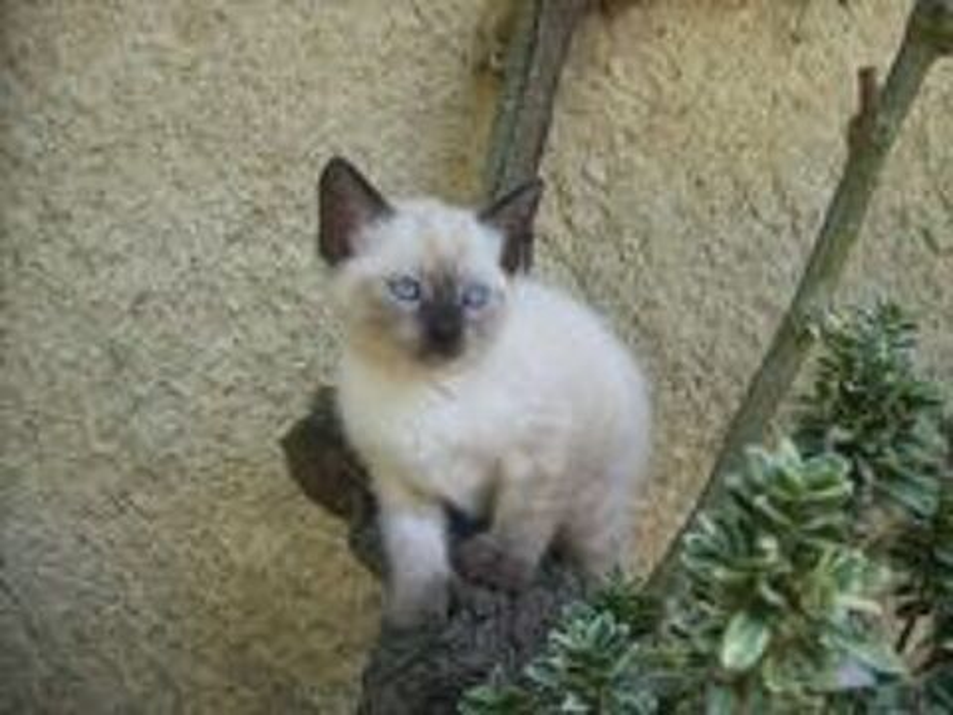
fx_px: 991
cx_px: 476
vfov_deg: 39.7
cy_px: 358
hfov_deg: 51.4
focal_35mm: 36
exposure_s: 1/127
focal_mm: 6
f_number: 2.7
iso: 80
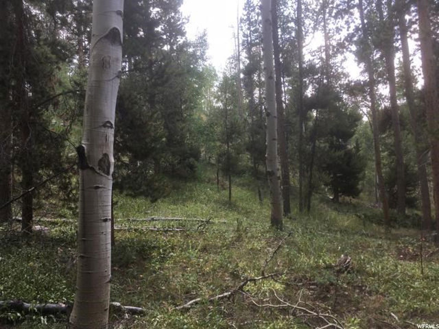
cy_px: 164
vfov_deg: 48.2
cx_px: 220
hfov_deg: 61.7
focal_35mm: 29
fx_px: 368
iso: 25
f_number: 2.2
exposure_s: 1/258
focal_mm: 4.15
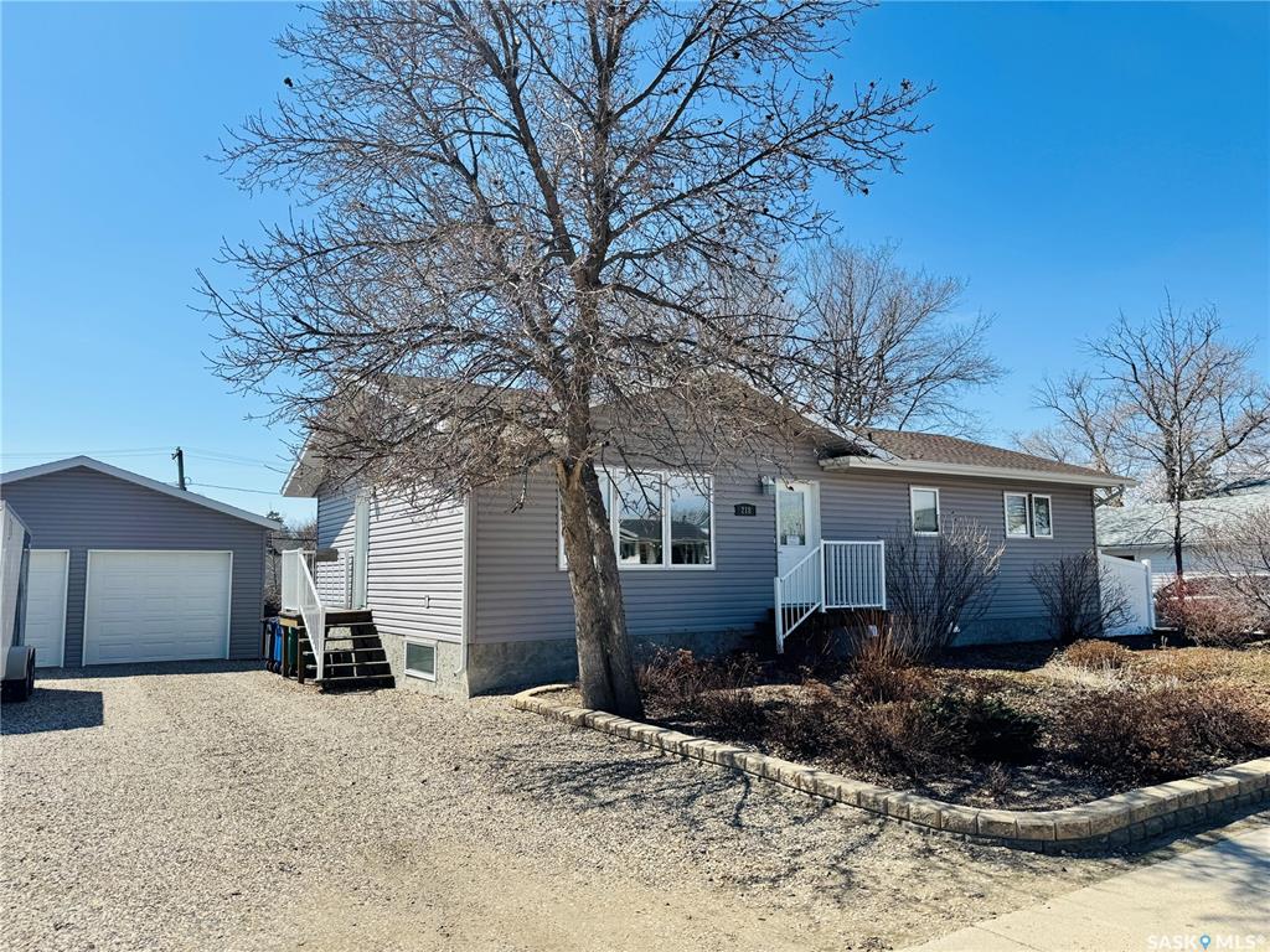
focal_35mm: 24
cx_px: 635
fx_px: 881
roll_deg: +0.8
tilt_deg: +6.7
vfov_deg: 56.8
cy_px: 476
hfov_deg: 71.6
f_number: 1.78
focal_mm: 6.76
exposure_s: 1/4608
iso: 80
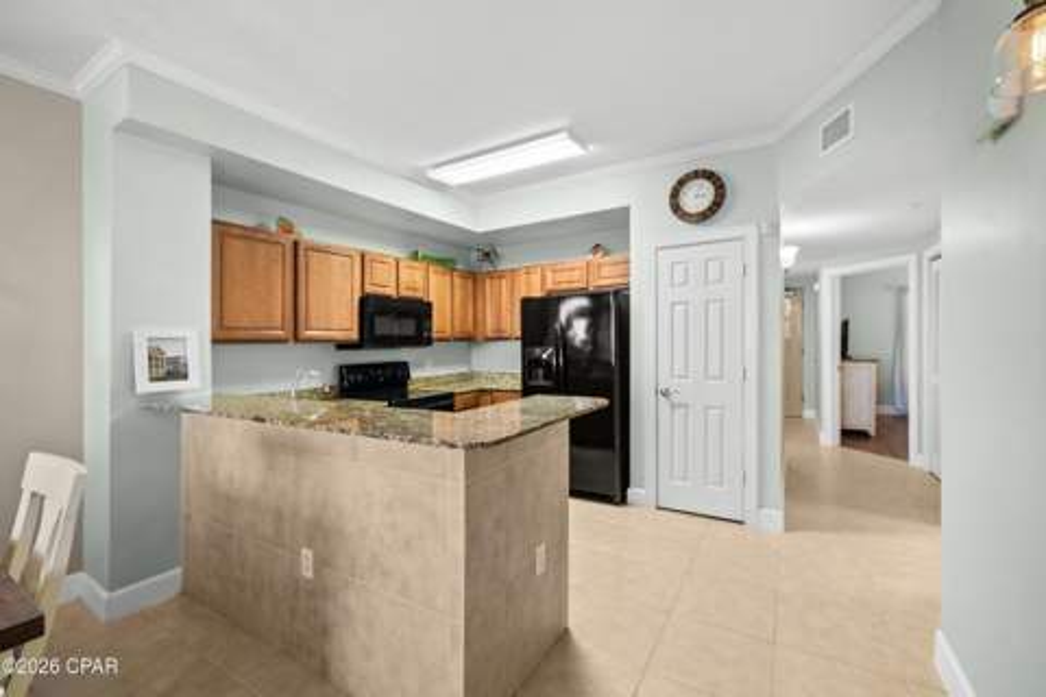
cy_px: 348
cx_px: 523
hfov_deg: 100.4
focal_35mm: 15
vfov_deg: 77.3
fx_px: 436
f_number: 8
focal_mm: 15
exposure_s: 1/1.25
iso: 400
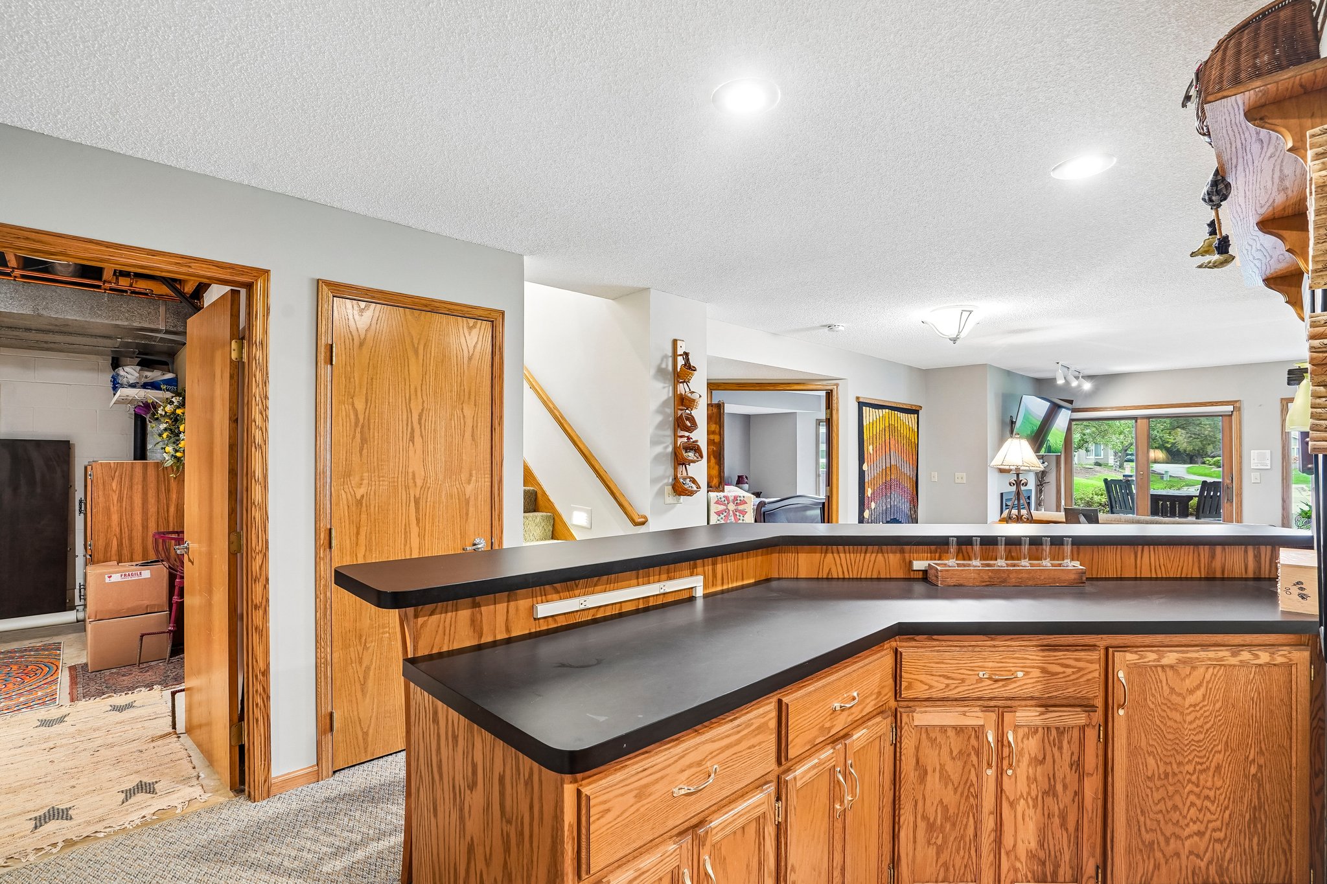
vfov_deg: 73.7
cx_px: 664
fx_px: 590
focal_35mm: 16
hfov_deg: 96.7
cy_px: 442
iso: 400
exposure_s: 1/2.5
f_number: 8
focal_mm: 16
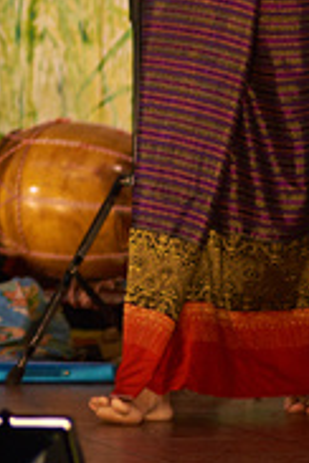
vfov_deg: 5.4
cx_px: -415
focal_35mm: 382
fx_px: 4918
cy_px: -87
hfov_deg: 3.6
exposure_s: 1/250
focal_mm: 100
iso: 800
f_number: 2.8
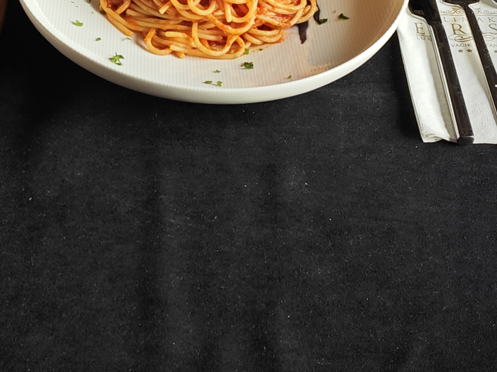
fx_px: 1378
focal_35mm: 96
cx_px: 124
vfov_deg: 15.2
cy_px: 39
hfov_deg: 20.3
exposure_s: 1/100
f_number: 0.95
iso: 100
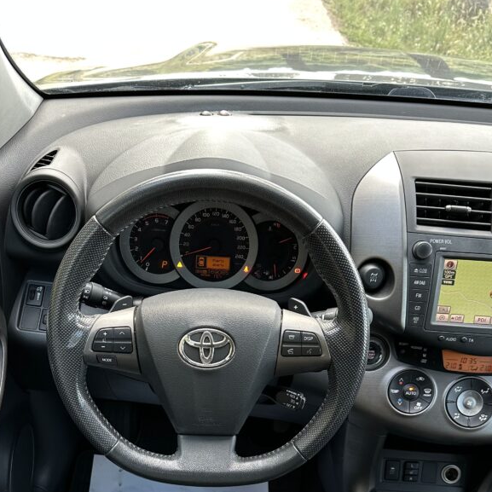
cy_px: 439
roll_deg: -4.7
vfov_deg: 39.8
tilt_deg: -39.9
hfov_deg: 42.7
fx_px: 627
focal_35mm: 39
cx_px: 211
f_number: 1.78
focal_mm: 6.86
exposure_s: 1/121
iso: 160
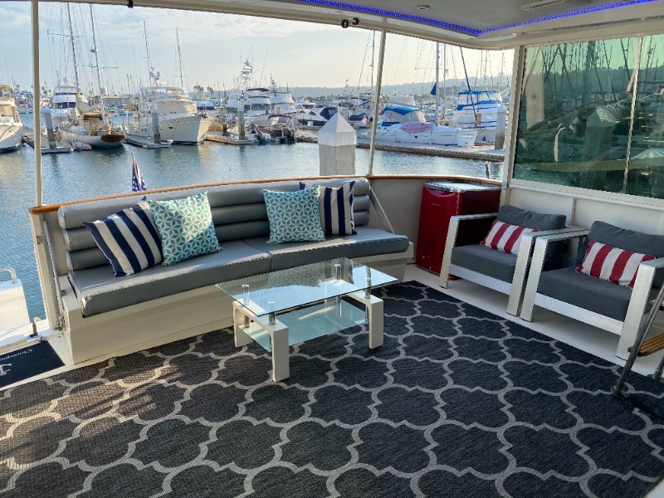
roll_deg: -0.8
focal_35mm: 26
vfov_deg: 53.1
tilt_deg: -16.0
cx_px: 332
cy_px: 249
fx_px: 499
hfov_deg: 67.3
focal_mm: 4.25
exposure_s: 1/973
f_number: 1.8
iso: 32
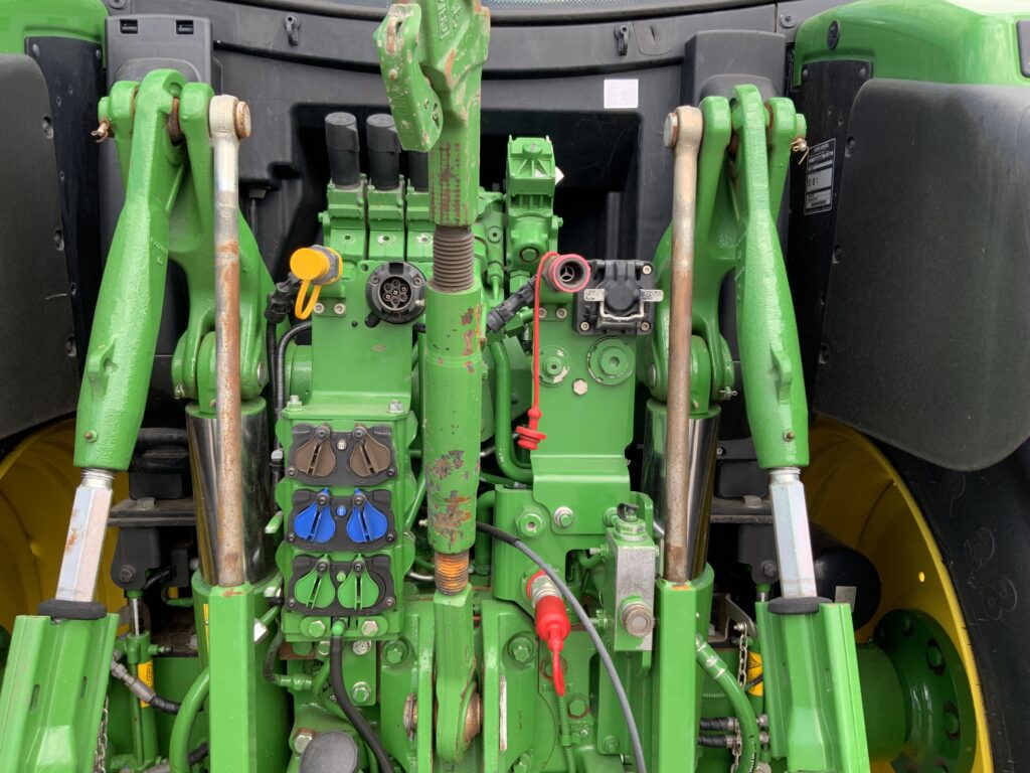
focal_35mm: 29
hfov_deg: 61.7
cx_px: 515
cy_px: 386
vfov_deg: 48.2
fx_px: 863
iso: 16
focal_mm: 3
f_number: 1.8
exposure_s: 1/164
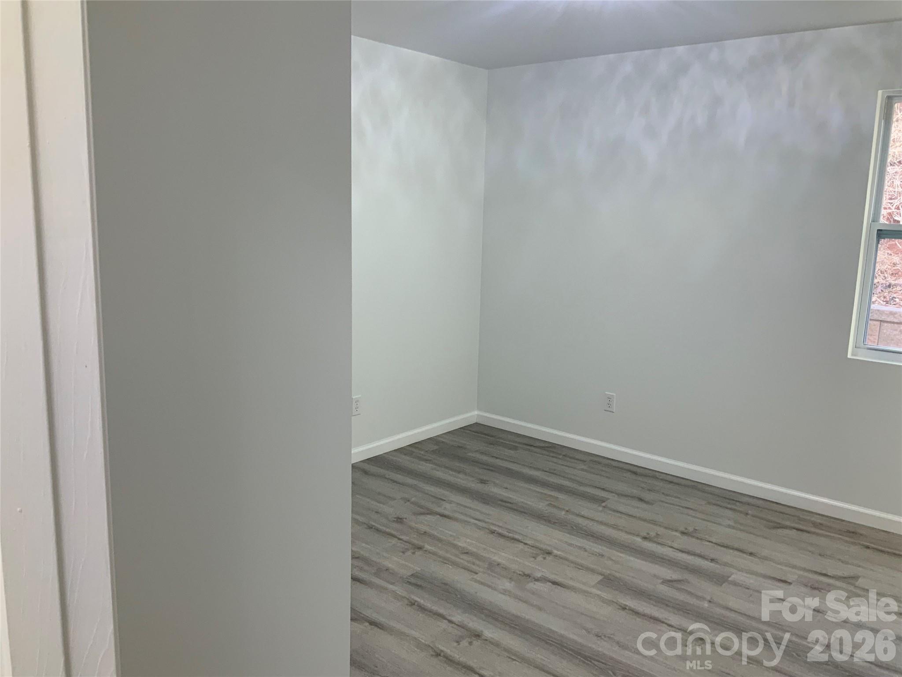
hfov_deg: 61.7
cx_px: 451
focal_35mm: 29
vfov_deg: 48.2
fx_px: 756
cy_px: 338
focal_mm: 3
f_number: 1.8
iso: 50
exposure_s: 1/60
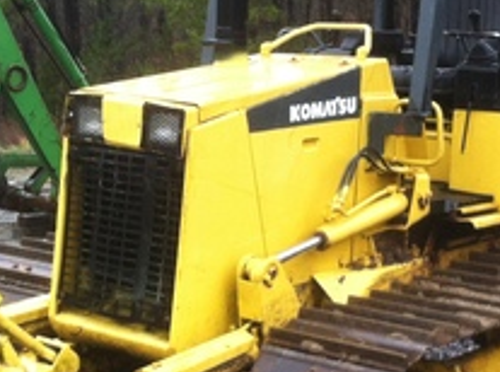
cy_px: 205
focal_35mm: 92
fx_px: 1325
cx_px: 249
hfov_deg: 21.4
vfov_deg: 16.0
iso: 100
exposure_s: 1/120
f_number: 2.8
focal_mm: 3.85
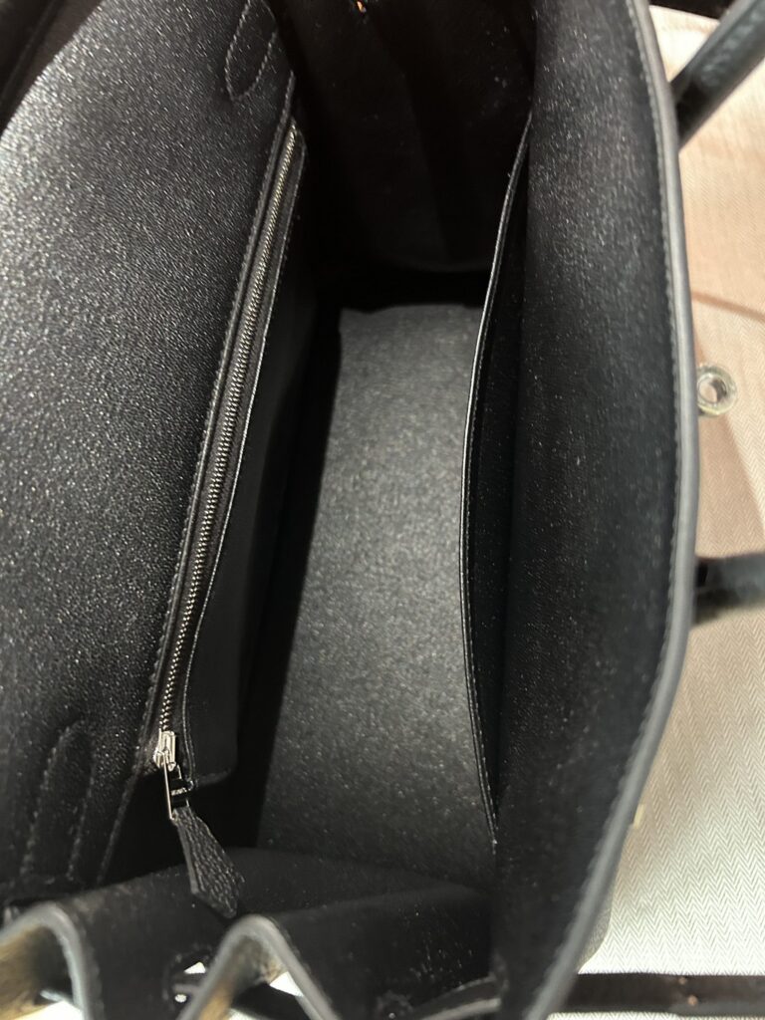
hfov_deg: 53.1
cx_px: 382
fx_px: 766
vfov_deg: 67.3
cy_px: 510
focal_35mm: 26
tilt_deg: -68.1
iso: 640
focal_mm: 5.7
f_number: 1.5
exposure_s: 1/30
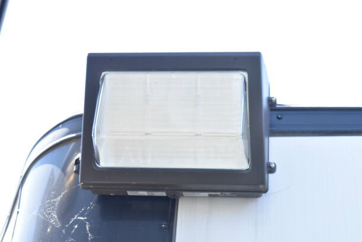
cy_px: 121
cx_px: 181
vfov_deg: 18.9
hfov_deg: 28.1
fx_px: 724
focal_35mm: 72
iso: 1600
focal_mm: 48
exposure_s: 1/400
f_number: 10
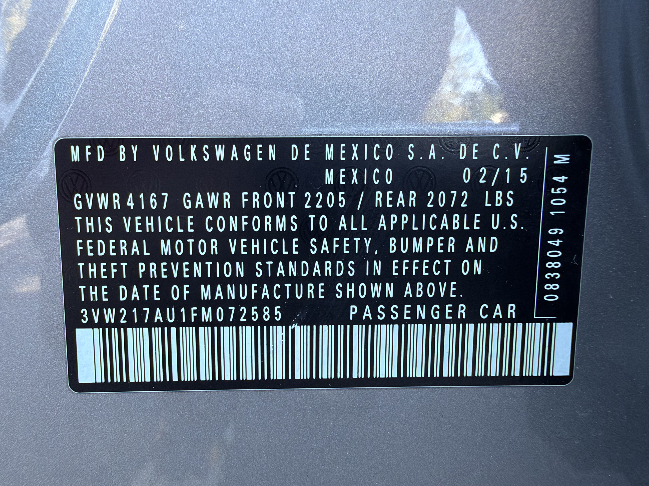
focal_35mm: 25
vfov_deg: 54.9
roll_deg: -0.5
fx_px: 469
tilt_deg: -7.0
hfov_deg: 69.4
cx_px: 324
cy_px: 243
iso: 250
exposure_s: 1/121
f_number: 2.2
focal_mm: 2.22
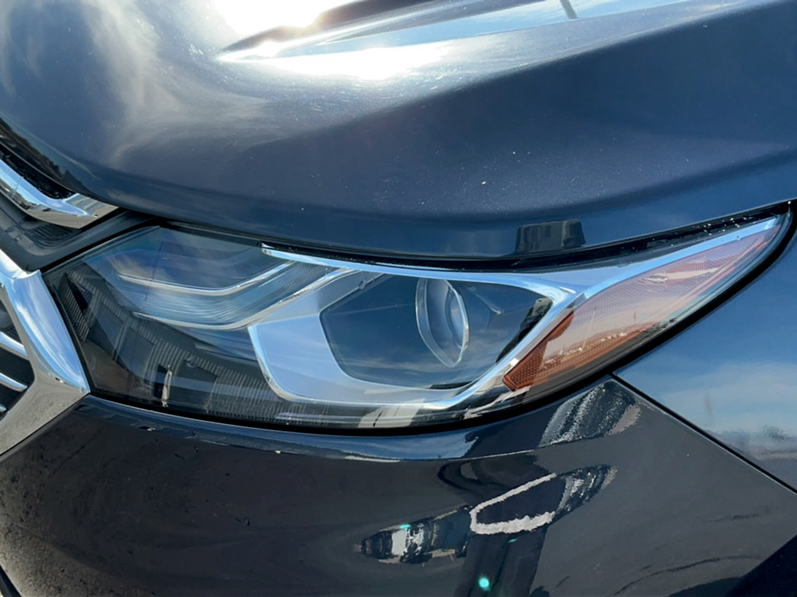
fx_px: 829
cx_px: 398
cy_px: 298
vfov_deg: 39.7
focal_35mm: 36
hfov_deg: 51.4
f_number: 1.8
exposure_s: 1/370
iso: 25
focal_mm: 3
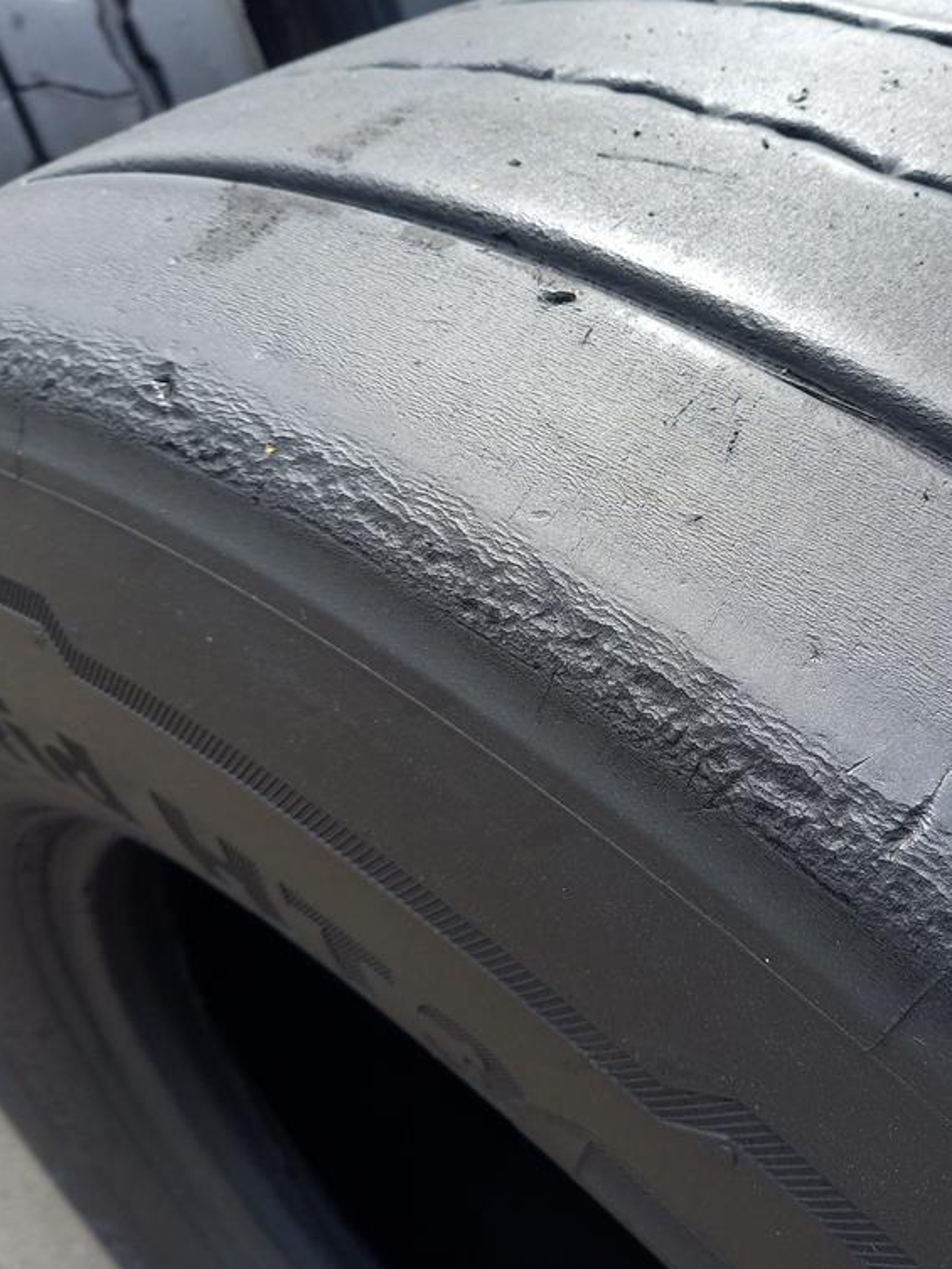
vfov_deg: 53.9
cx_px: 563
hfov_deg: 41.6
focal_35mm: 34
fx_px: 1246
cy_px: 630
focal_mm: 4.65
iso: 50
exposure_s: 1/304
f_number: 1.8
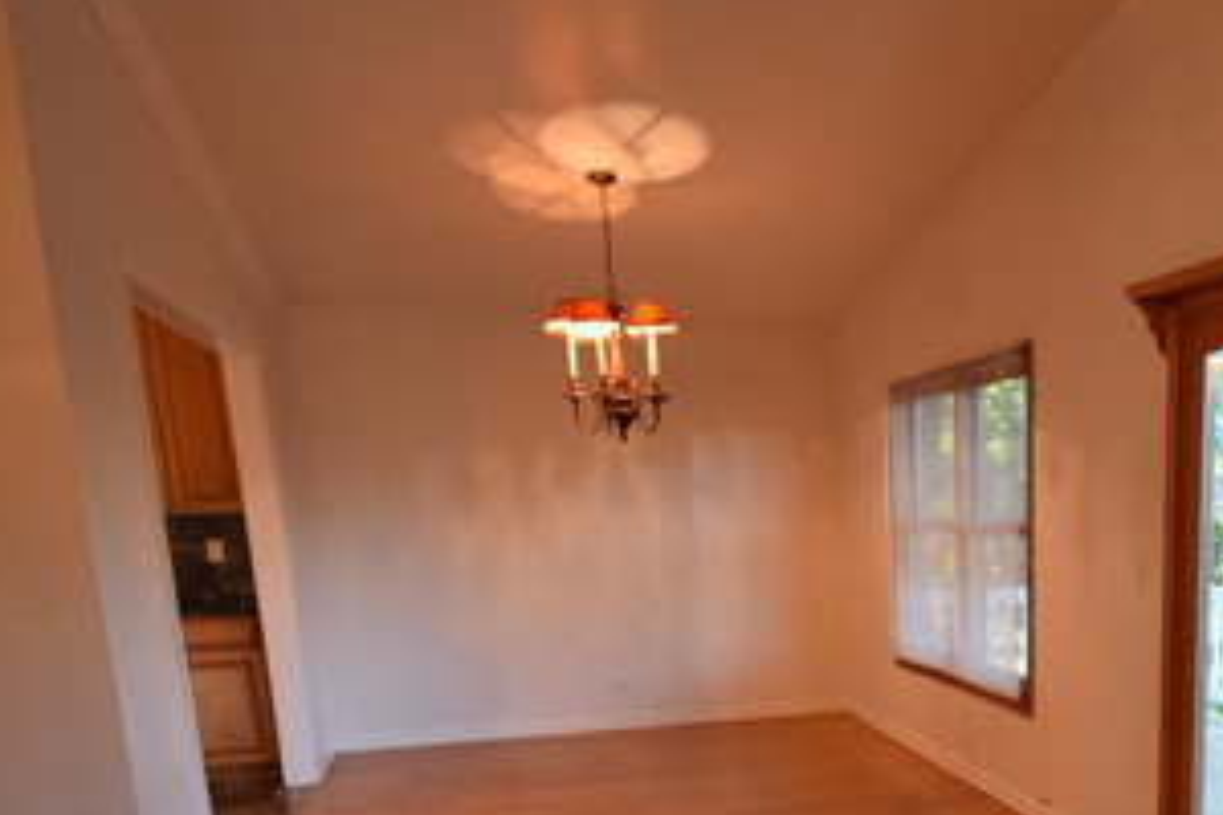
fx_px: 1087
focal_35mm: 32
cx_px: 1019
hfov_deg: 53.8
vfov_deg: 38.0
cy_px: 752
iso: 560
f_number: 4
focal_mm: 10
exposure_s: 1/60
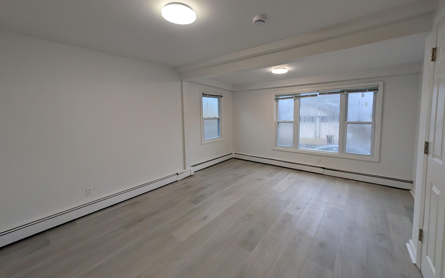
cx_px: 220
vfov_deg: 82.7
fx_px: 158
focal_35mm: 13
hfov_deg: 109.4
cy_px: 127
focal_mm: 2.02
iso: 67
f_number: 1.7
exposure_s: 1/252
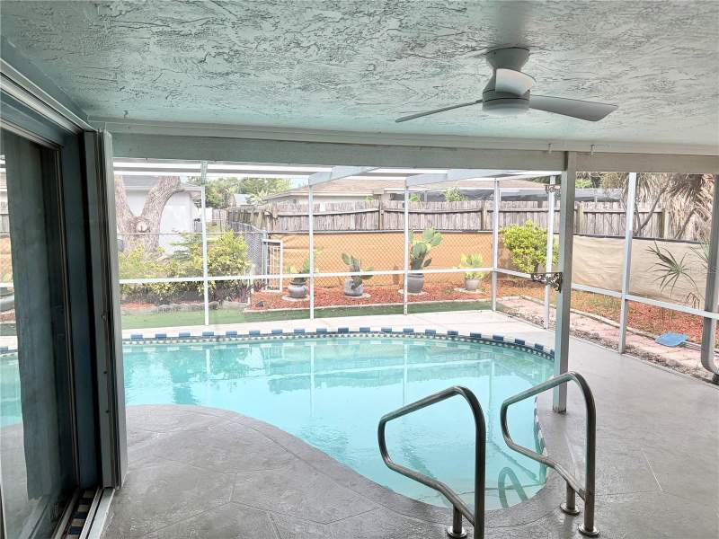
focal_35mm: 26
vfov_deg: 53.1
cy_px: 270
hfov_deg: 67.3
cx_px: 360
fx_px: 540
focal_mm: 5.96
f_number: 1.6
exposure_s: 1/773
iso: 50
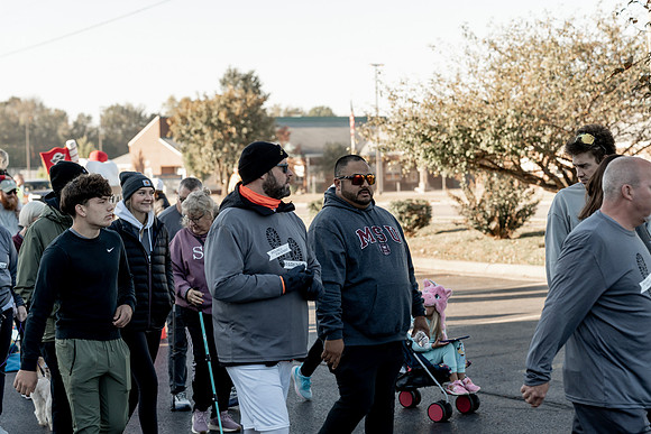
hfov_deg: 29.2
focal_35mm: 69
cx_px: 326
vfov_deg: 19.7
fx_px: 1248
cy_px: 217
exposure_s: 1/500
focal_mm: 69
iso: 125
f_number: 3.5
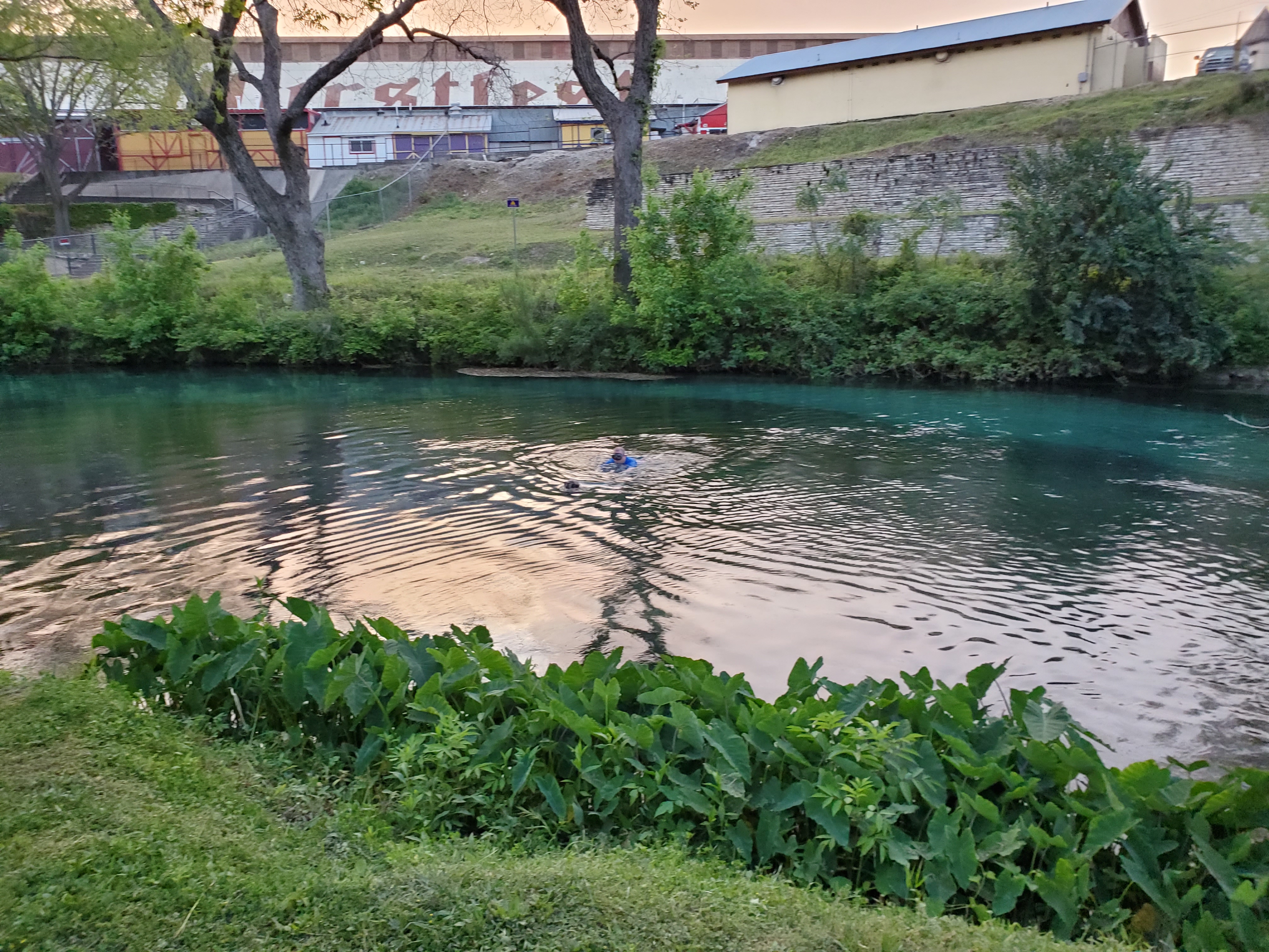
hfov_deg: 67.3
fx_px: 953
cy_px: 476
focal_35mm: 26
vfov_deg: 53.1
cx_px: 634
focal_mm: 4.3
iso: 200
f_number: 2.4
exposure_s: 1/120
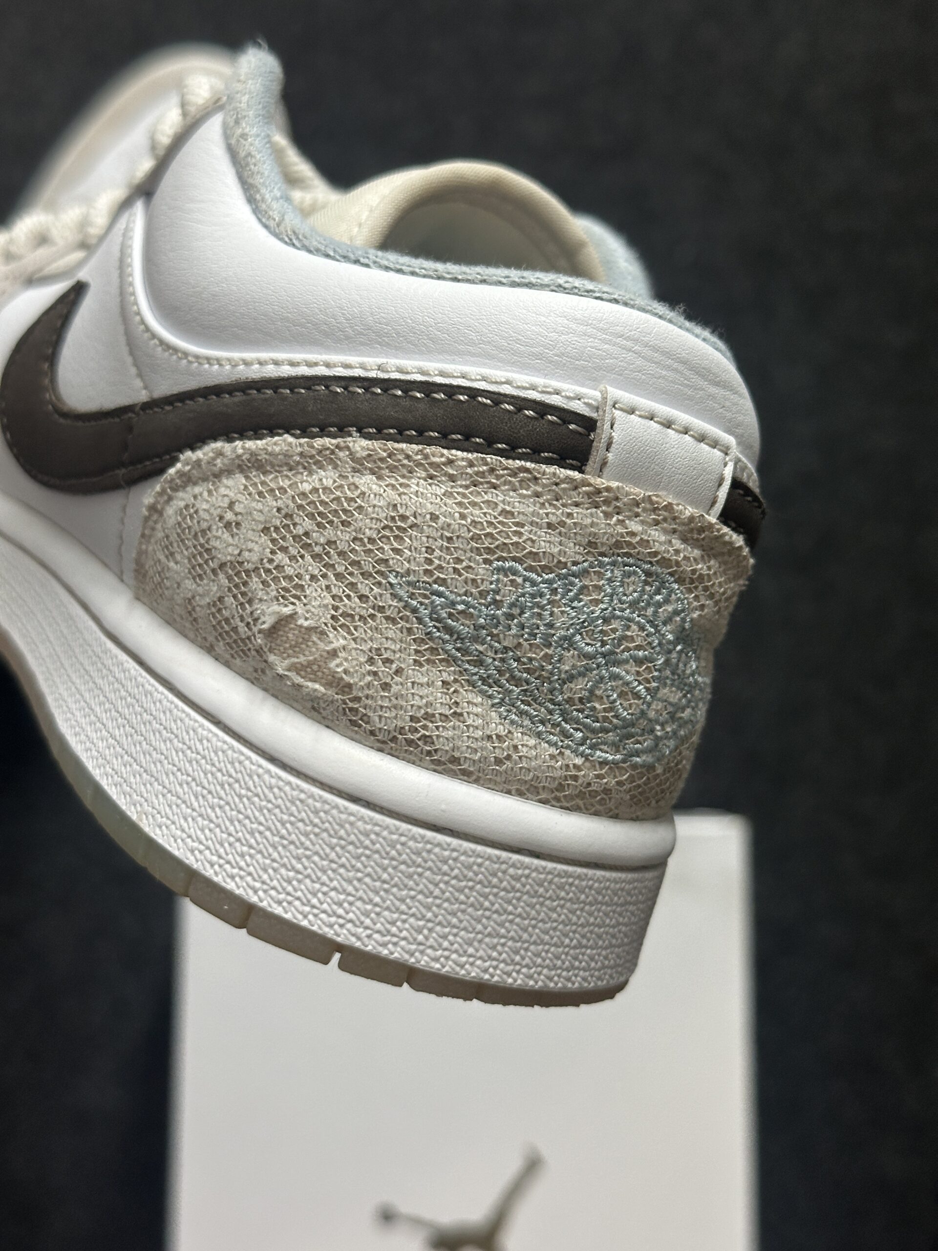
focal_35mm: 48
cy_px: 626
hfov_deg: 30.3
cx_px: 469
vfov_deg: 39.7
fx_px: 1734
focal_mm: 6.86
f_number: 1.78
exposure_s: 1/50
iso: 160
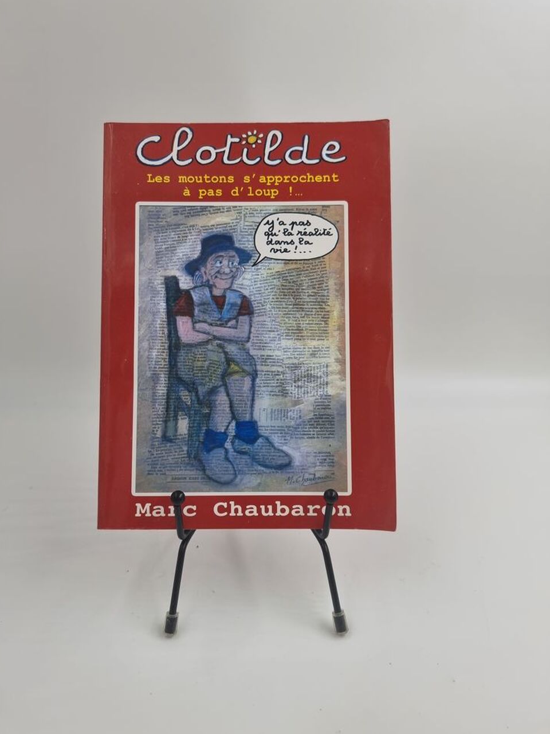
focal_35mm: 25
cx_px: 264
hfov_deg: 54.9
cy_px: 367
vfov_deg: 69.4
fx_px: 530
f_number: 1.8
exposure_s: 1/120
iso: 50
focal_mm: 6.7
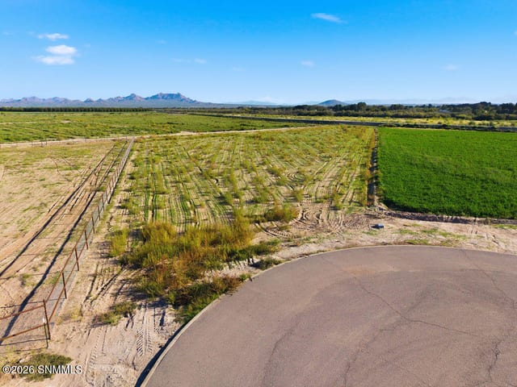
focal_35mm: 24
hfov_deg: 71.6
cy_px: 194
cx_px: 258
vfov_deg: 56.8
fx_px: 358
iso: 200
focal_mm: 8.7
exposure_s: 1/4000
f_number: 1.8
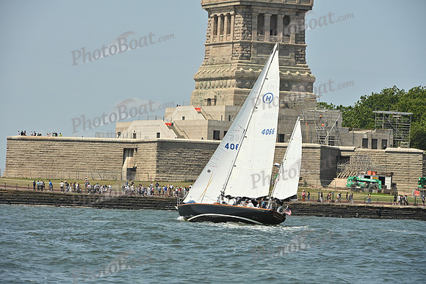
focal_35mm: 200
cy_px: 142
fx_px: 2367
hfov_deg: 10.3
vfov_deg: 6.9
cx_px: 213
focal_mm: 200
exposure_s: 1/1250
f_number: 10
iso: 320
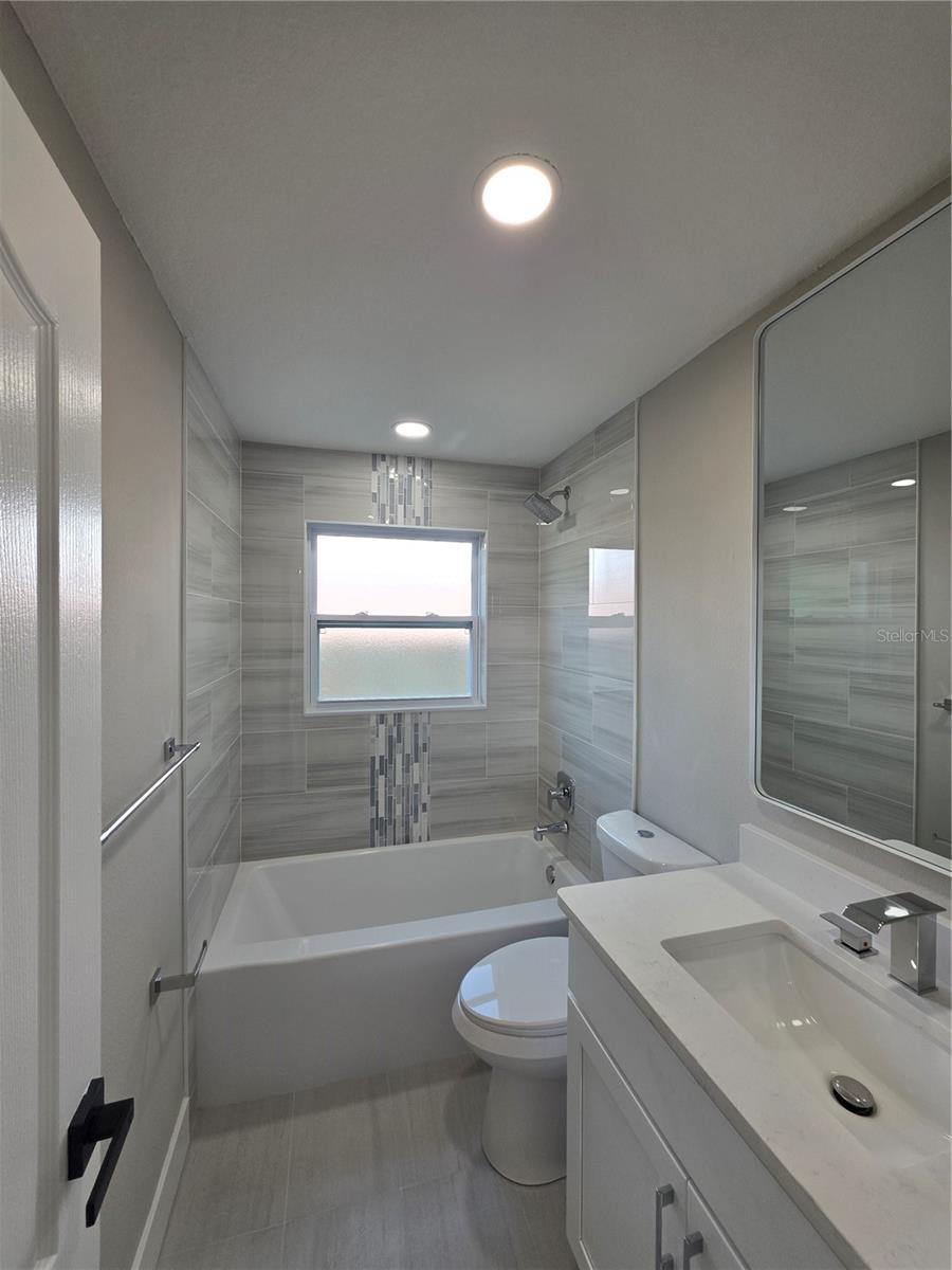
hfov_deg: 89.9
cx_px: 476
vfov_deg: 106.2
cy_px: 635
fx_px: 477
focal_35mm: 13
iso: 50
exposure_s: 1/120
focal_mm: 2.2
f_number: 1.9
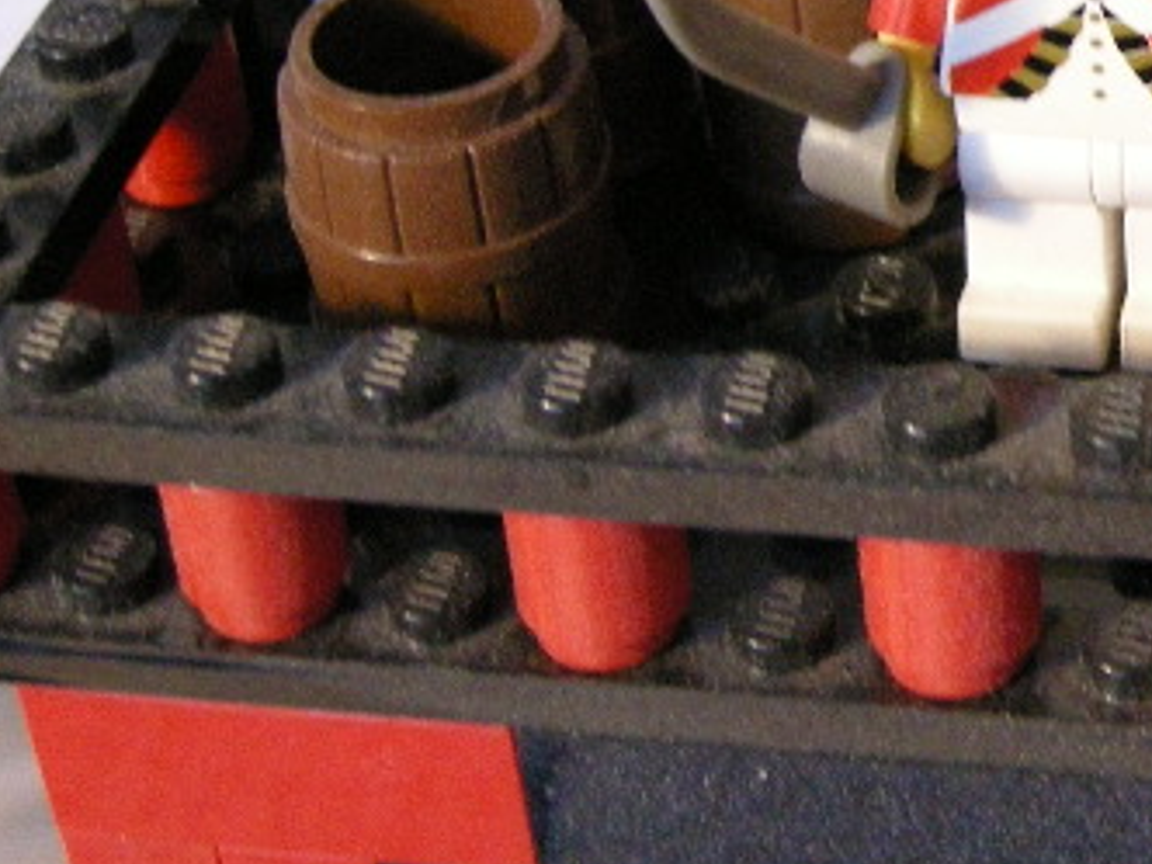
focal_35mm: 111
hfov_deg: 16.7
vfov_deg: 13.2
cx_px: 1530
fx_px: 3694
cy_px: 24
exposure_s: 1/17.7
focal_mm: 7.5
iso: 400
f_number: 2.7
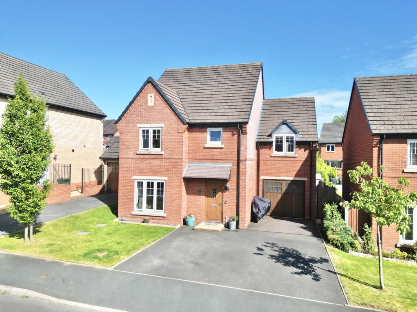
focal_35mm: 24
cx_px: 208
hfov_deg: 71.6
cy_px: 156
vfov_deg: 56.8
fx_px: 289
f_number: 1.7
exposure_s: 1/2000
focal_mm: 6.72
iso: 110
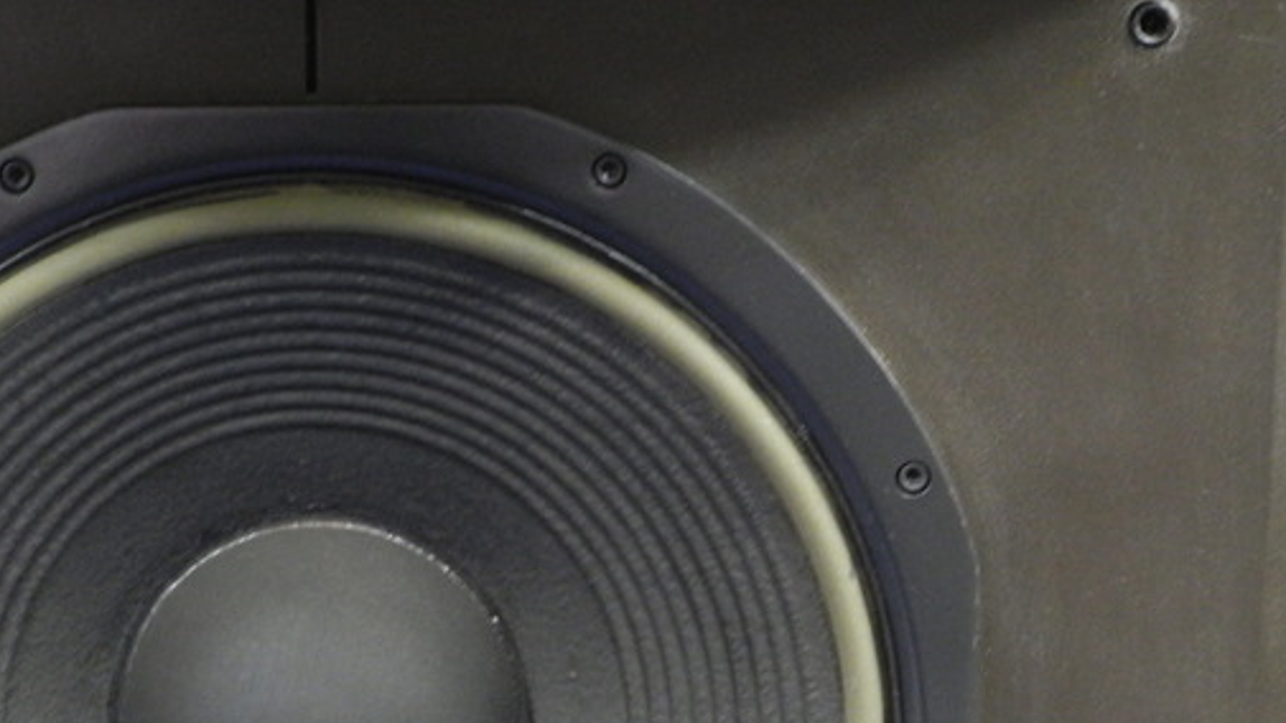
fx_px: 3887
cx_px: 300
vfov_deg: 10.5
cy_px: 733
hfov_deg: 18.6
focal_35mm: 114
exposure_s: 1/4.6
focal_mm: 11.8
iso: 400
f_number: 3.5
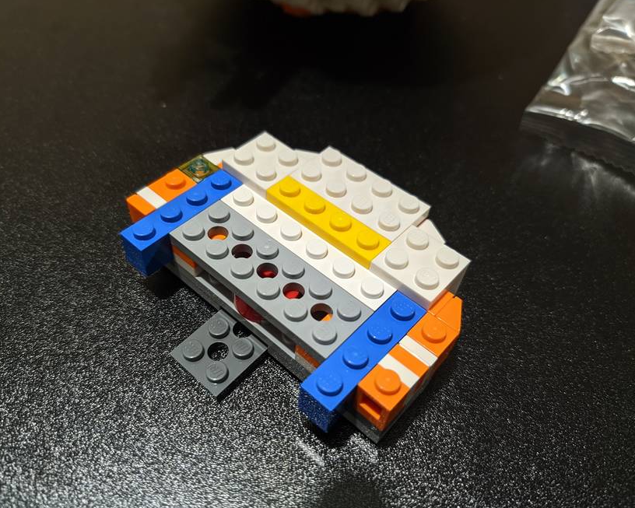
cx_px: 293
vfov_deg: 51.5
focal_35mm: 28
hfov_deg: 62.1
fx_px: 526
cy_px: 259
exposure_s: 1/25
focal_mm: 4.75
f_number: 1.65
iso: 868
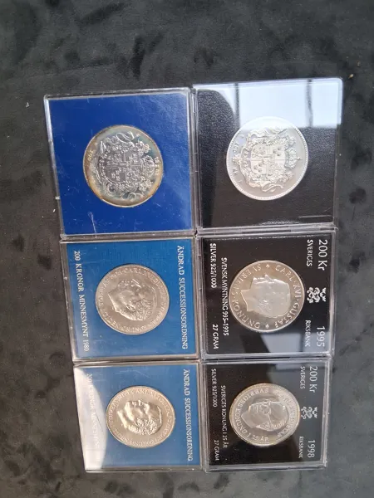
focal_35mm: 26
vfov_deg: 67.3
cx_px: 187
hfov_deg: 53.1
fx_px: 375
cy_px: 249
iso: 250
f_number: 1.8
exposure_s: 1/100
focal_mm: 3.98
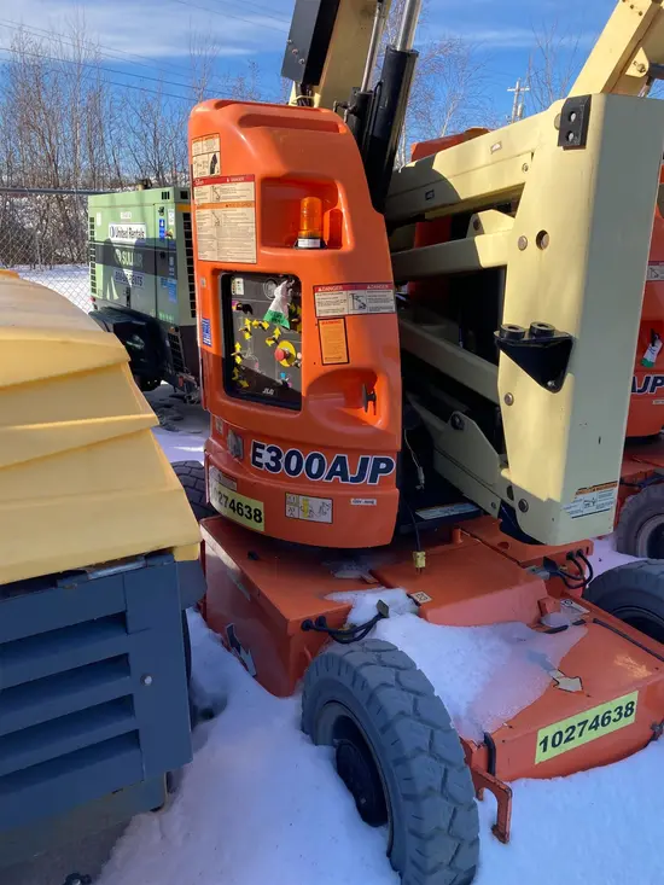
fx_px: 716
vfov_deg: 63.4
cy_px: 442
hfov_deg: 49.8
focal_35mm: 28
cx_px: 332
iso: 20
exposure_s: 1/800
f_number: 1.8
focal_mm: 3.99
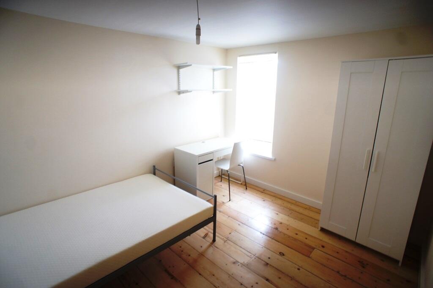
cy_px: 144
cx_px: 216
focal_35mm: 24
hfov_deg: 73.8
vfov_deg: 53.1
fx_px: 288
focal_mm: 16
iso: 200
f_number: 4.5
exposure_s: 1/60
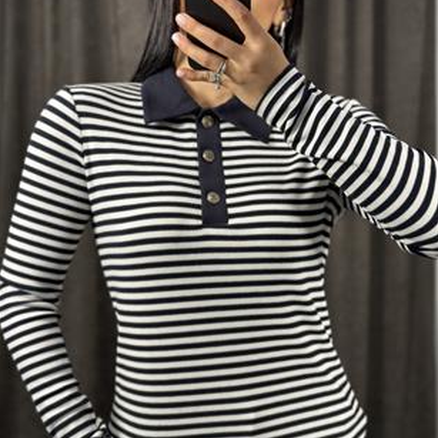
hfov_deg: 30.0
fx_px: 816
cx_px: 218
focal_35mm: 57
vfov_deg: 30.0
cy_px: 230
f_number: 1.78
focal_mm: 6.86
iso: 125
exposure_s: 1/100
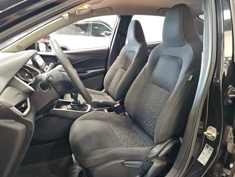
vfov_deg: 59.0
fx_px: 156
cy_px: 88
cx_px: 118
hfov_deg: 73.8
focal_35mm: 23
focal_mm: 5.4
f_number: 1.8
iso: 640
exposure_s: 1/60
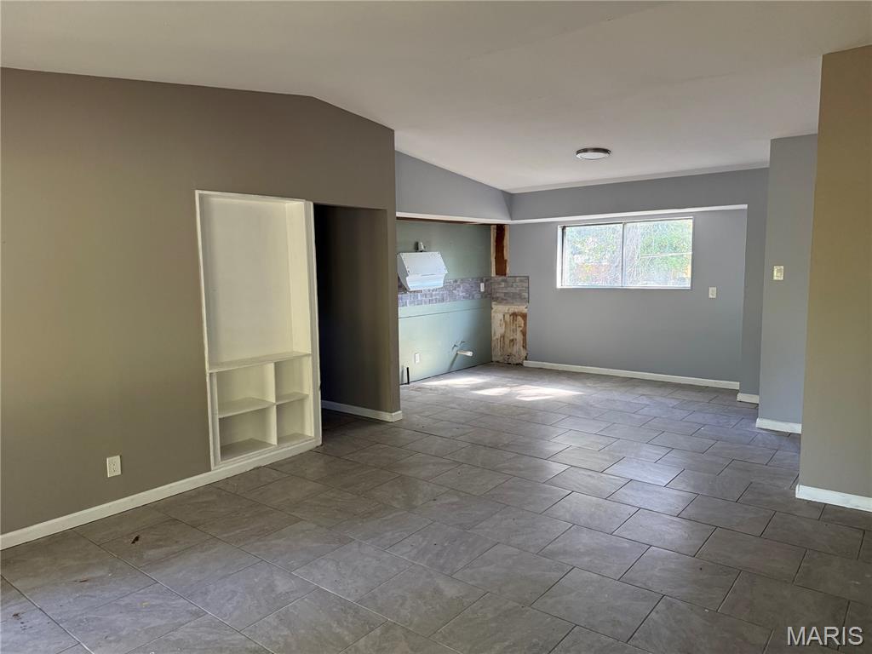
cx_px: 436
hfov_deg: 71.6
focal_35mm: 24
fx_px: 605
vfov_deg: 56.8
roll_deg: +0.7
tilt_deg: -5.0
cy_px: 327
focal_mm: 6.76
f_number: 1.78
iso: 200
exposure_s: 1/96
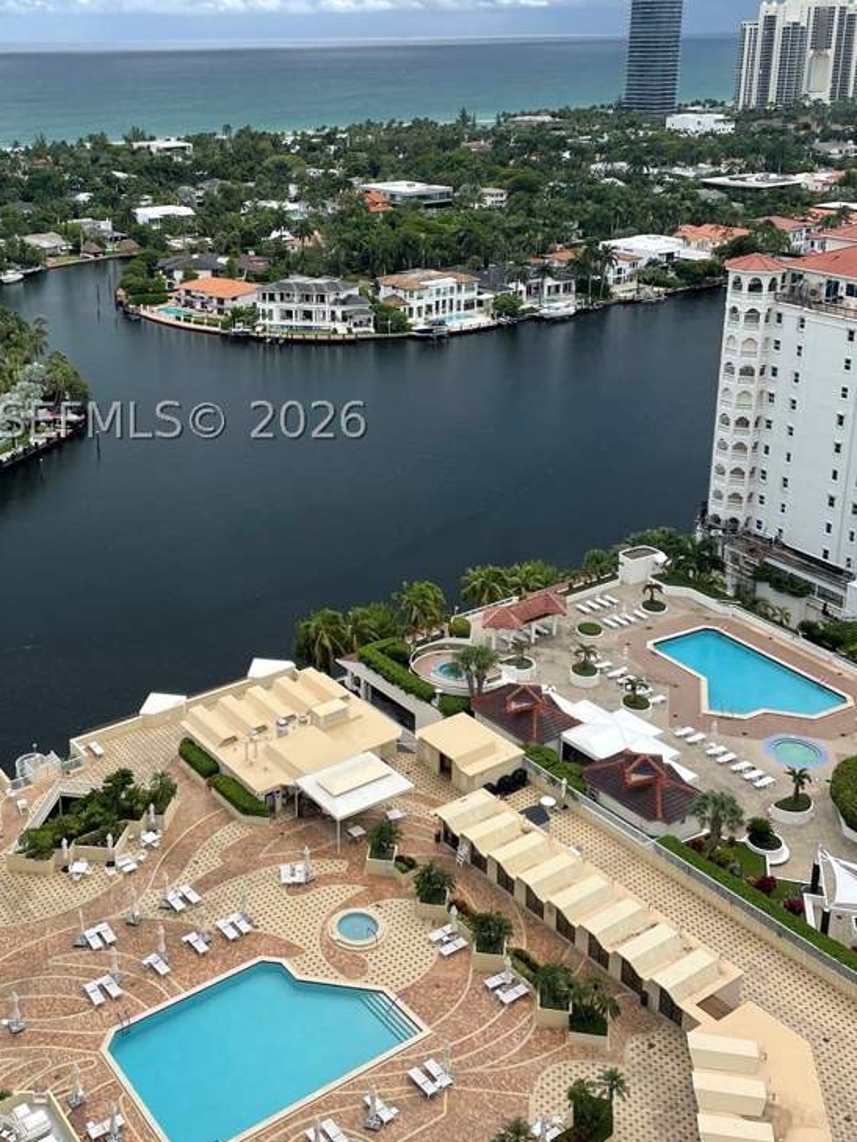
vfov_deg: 48.5
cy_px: 420
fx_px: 1254
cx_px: 306
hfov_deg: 37.4
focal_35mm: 38
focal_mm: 4.2
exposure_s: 1/3205
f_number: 1.6
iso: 32
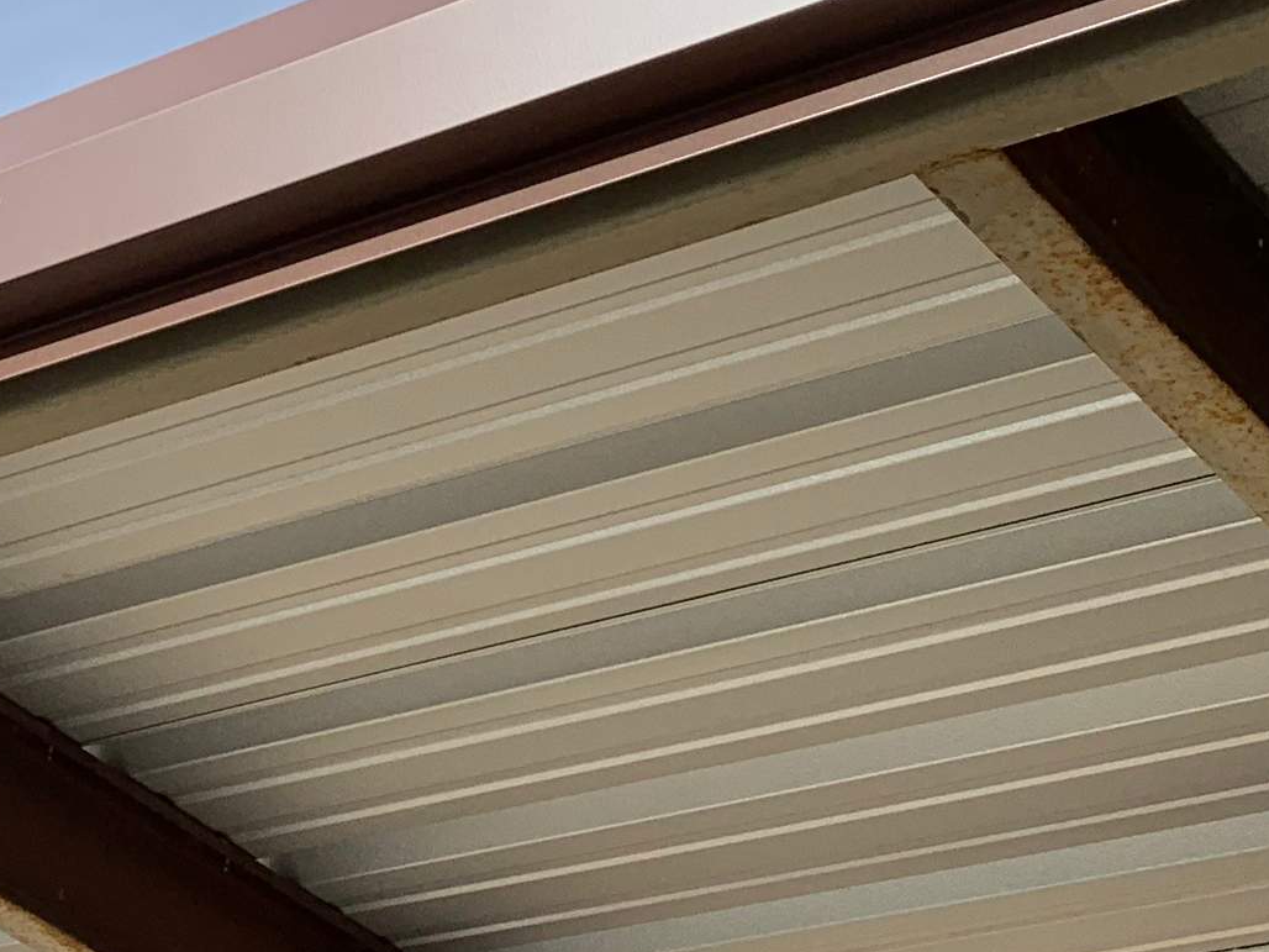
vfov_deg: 14.5
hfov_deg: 18.4
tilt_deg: +27.4
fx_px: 3739
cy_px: 362
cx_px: -217
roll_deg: -11.9
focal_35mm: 102
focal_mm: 4.25
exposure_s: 1/2833
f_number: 1.8
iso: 25
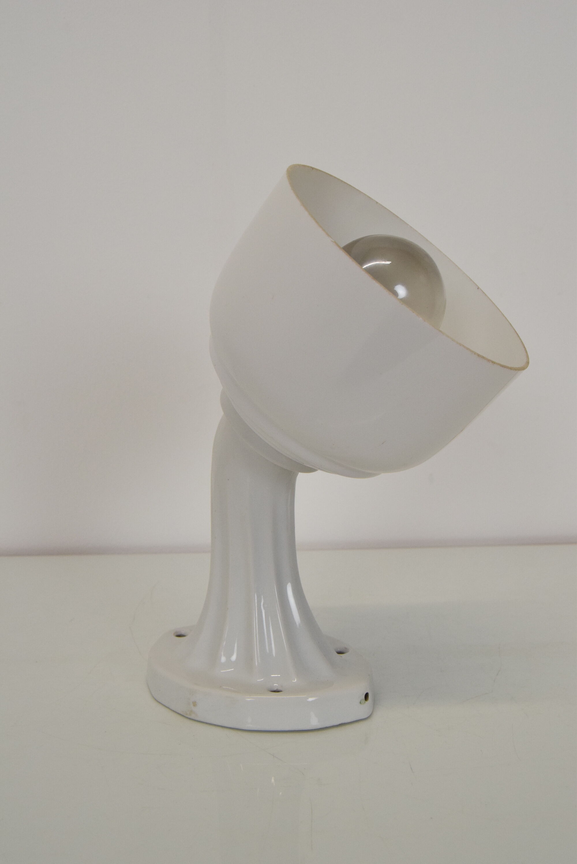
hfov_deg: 40.0
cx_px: 288
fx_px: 792
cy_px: 432
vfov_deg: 57.2
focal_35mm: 33
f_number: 8
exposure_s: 1/250
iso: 1600
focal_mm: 22
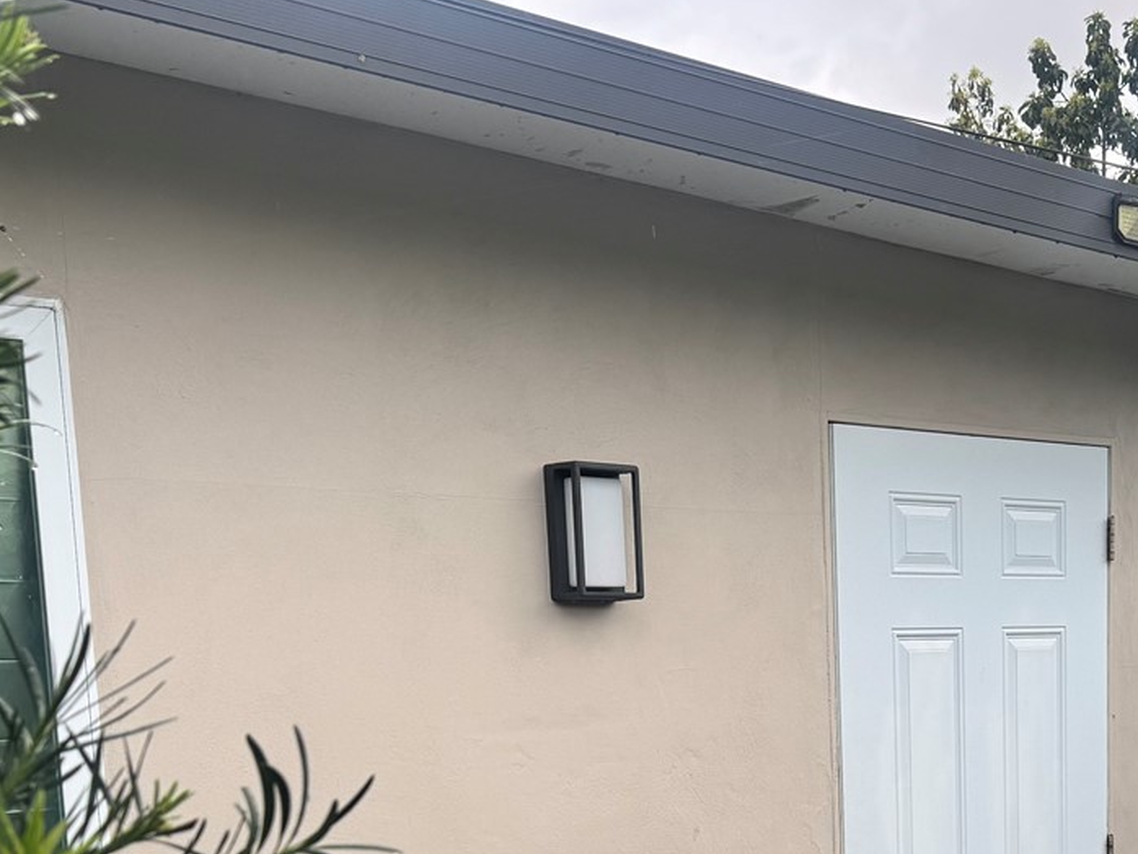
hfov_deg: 34.0
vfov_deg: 24.8
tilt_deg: -8.4
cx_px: 887
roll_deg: +1.2
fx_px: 1809
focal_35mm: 55
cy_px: 932
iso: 80
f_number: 1.78
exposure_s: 1/364
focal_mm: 6.76
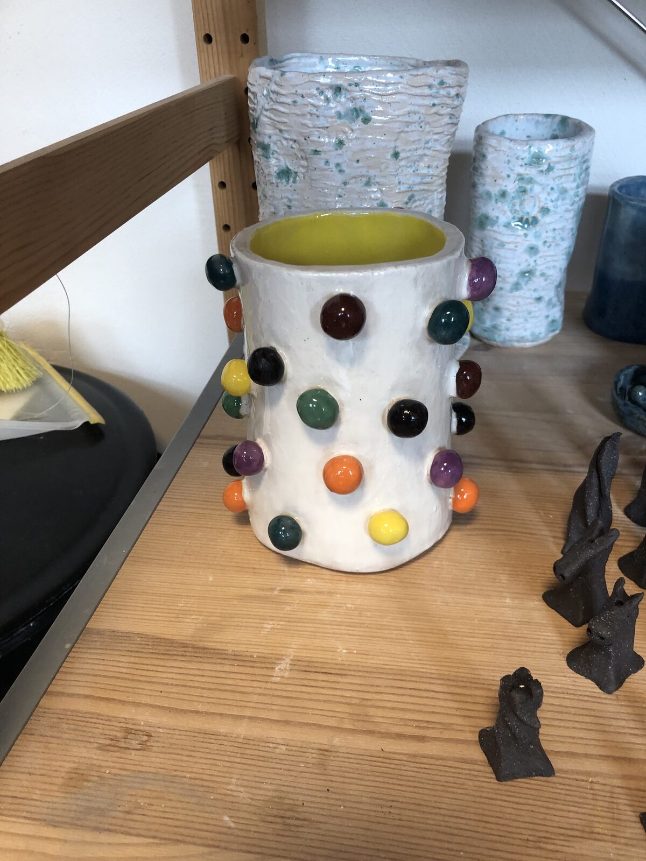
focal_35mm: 28
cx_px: 323
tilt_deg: -32.1
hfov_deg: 49.7
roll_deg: +0.0
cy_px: 430
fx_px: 697
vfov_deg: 63.4
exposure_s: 1/33
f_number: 1.8
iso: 32
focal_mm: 4
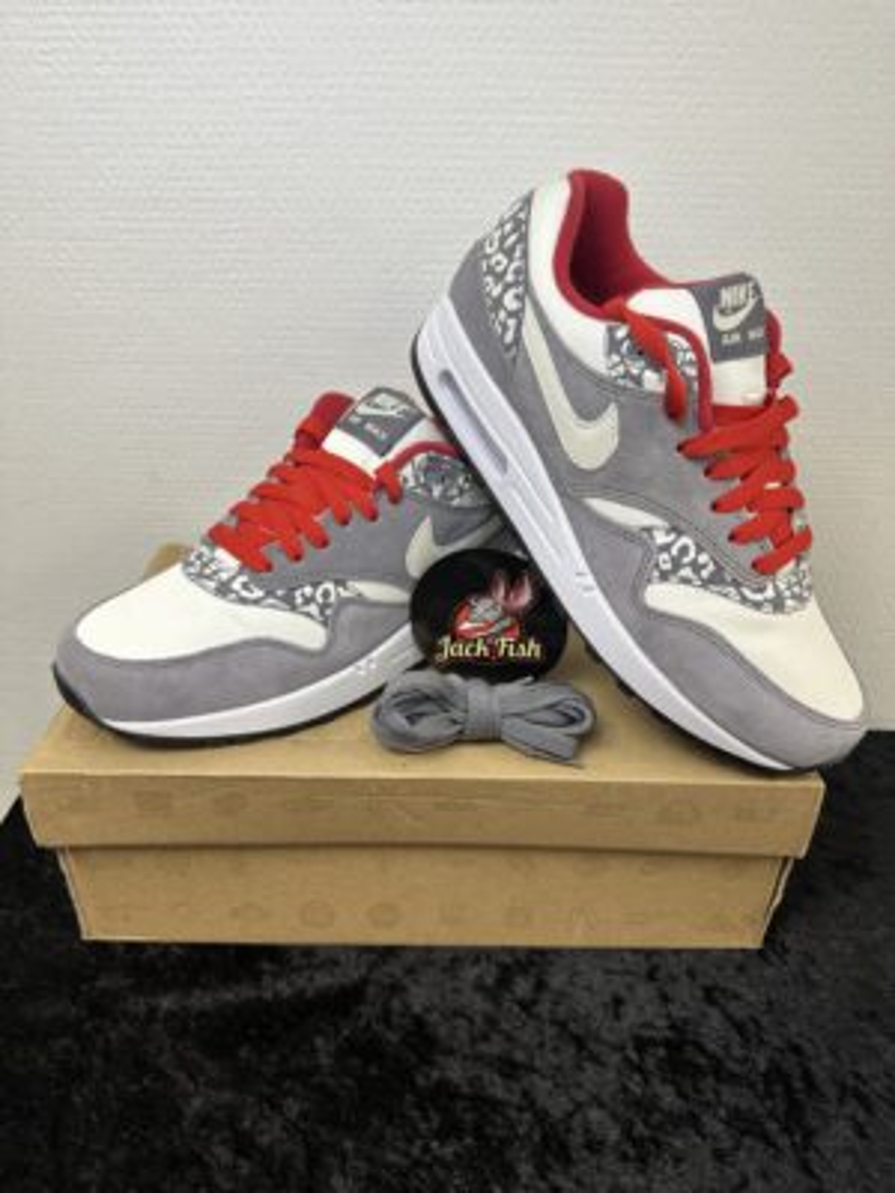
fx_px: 827
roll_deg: -1.9
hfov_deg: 56.8
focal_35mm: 24
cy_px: 596
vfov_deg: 71.6
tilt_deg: -29.4
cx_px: 448
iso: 64
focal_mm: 6.86
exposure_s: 1/100
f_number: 1.78
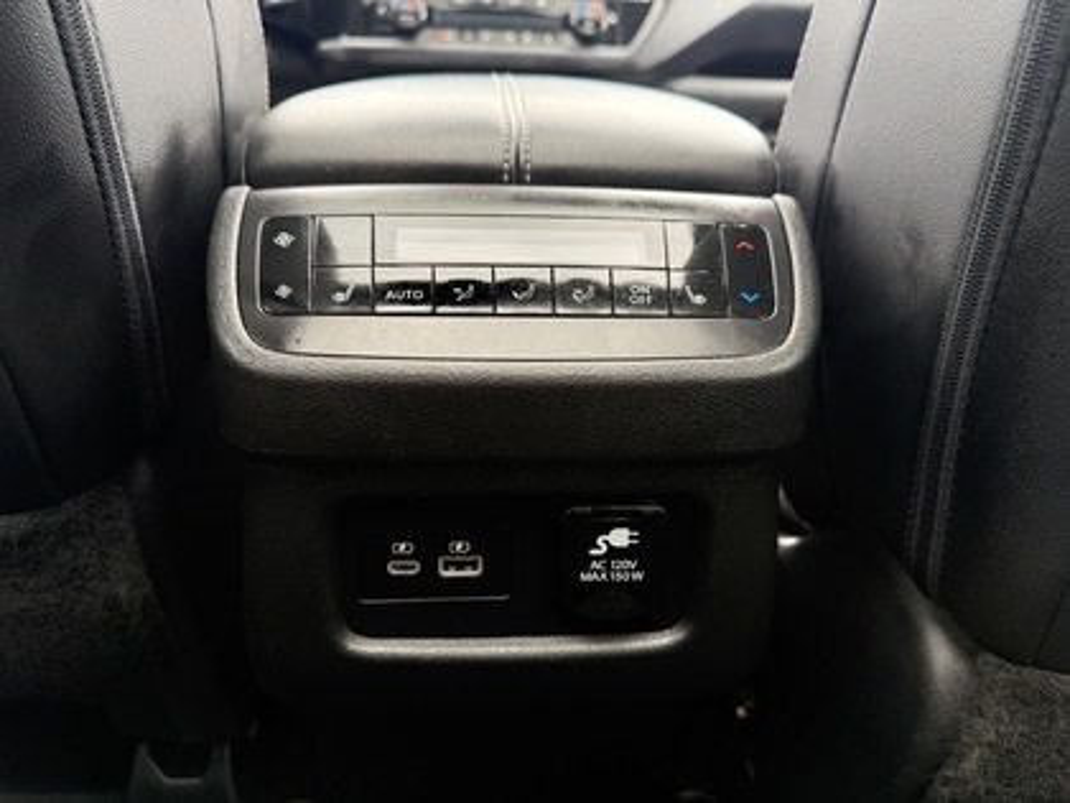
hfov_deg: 71.6
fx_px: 742
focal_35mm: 24
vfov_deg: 56.8
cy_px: 402
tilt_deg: -20.3
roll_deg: -0.6
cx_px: 535
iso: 200
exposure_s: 1/65
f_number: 1.78
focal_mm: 6.76
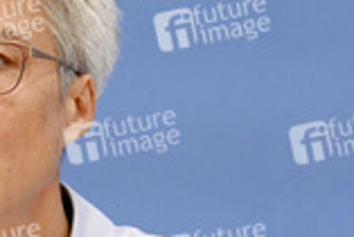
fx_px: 3445
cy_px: 194
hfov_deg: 5.9
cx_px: -73
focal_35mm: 350
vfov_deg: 3.9
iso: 4000
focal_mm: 122
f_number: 6.3
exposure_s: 1/500
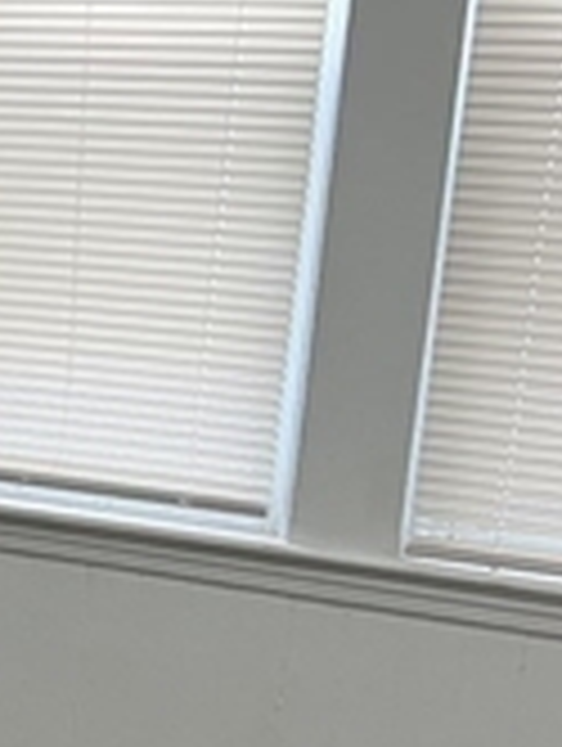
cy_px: 716
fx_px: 2591
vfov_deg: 16.1
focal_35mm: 120
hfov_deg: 11.2
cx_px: -571
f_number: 1.5
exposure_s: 1/60
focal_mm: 5.7
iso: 125
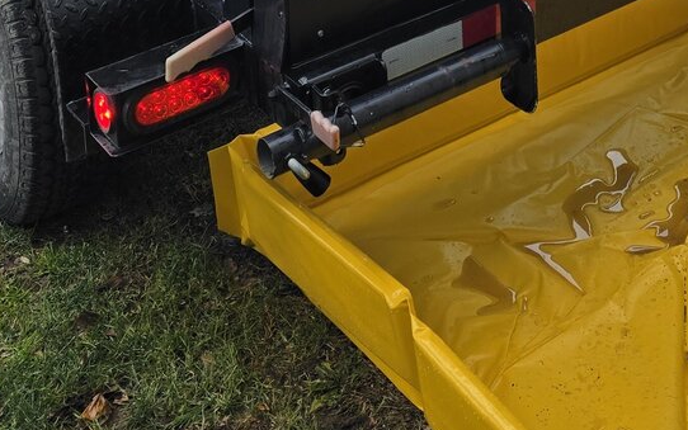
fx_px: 1350
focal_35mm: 72
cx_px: 565
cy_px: -455
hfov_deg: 27.9
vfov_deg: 14.6
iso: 16
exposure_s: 1/180
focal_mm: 6.3
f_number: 1.7
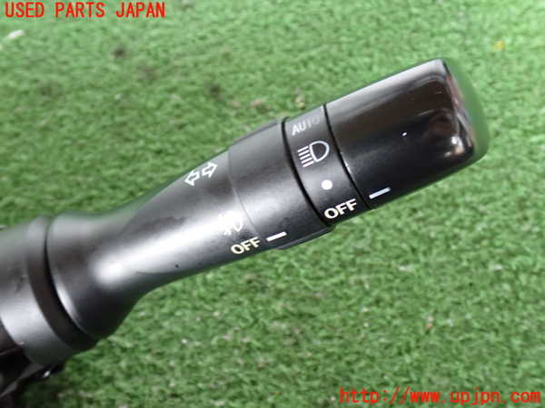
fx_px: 567
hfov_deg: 51.4
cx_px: 272
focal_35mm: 36
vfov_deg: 39.7
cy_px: 204
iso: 640
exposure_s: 1/40
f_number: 2.5
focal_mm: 6.37
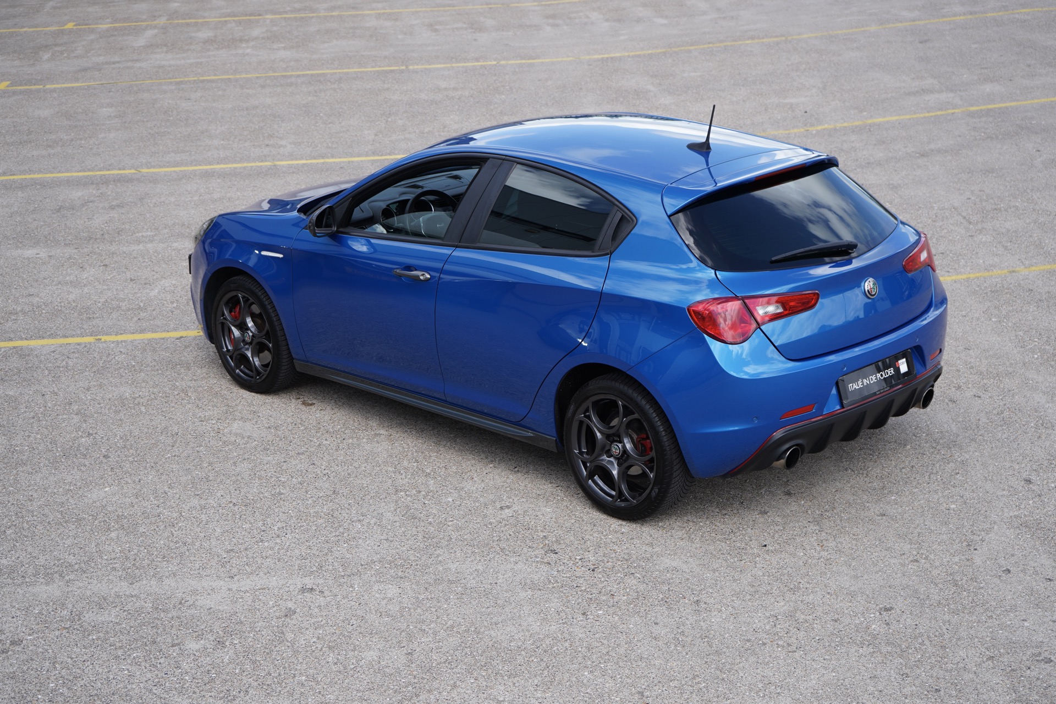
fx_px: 1701
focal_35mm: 58
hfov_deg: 34.5
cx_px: 528
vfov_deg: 23.4
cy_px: 352
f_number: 5.6
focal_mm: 58
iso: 100
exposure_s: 1/200
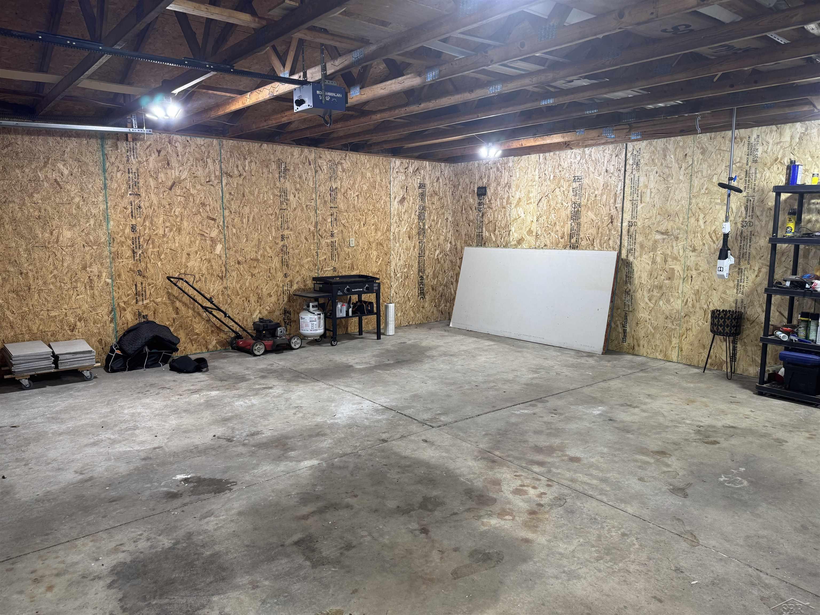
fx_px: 569
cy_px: 308
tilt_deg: -9.9
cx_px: 410
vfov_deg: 56.8
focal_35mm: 24
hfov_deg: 71.6
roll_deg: -0.1
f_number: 1.78
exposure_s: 1/60
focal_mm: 6.76
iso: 125
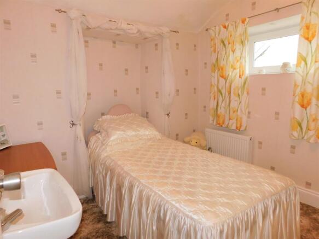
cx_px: 160
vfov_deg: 58.9
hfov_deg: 73.9
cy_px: 120
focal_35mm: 23
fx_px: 212
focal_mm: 4
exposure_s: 1/30
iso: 200
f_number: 3
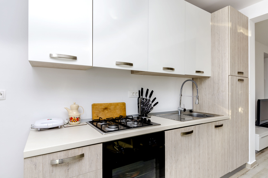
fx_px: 145
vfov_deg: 63.0
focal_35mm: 20
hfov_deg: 85.5
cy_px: 89
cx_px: 134
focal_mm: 13
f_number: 7.1
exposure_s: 1/100
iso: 250
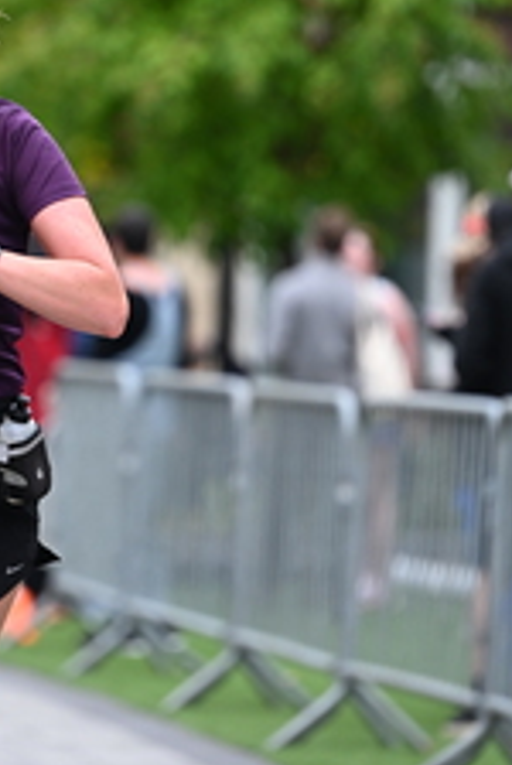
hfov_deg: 3.4
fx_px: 8613
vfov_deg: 5.1
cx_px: 36
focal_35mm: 405
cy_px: 232
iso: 640
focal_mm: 165
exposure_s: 1/2000
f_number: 2.8
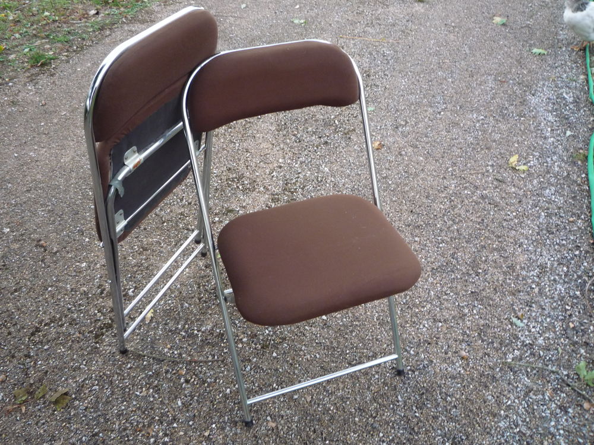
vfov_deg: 46.8
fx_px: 515
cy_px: 222
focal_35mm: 30
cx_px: 297
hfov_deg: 60.0
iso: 200
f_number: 3.3
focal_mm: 5.2
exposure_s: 1/30
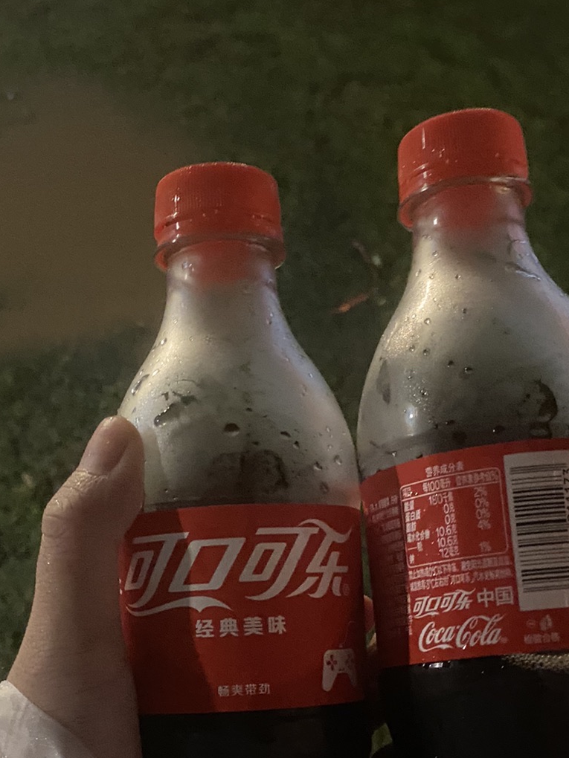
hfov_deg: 28.5
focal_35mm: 51
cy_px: 643
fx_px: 1118
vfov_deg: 35.8
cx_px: 242
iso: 1000
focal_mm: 4.25
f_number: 1.8
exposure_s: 1/17
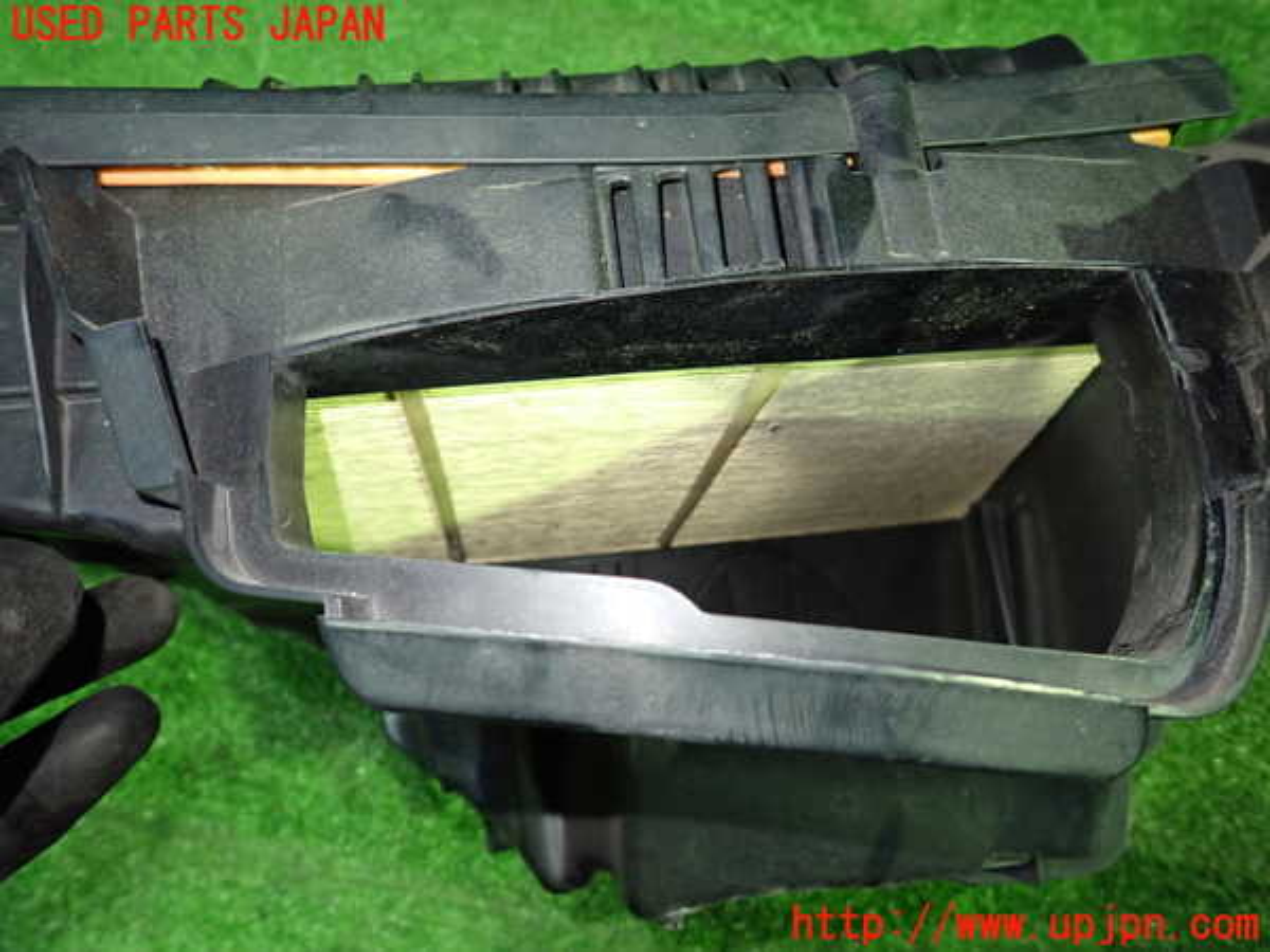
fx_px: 917
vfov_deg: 54.9
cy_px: 476
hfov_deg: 69.4
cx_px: 635
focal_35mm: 25
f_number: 2
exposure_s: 1/30
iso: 500
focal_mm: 4.5
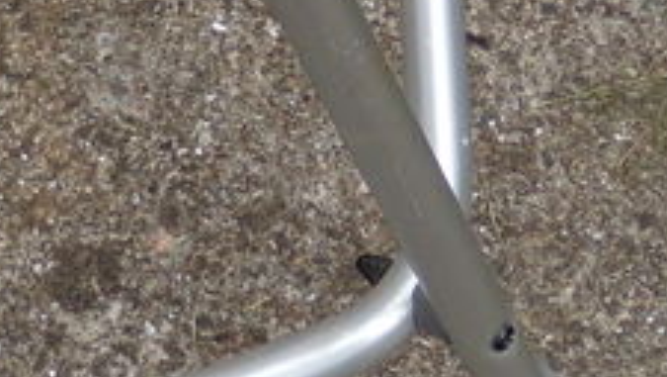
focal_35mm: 174
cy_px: -214
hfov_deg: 11.6
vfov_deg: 6.9
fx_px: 3080
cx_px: -459
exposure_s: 1/320
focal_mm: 6.4
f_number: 3.6
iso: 80
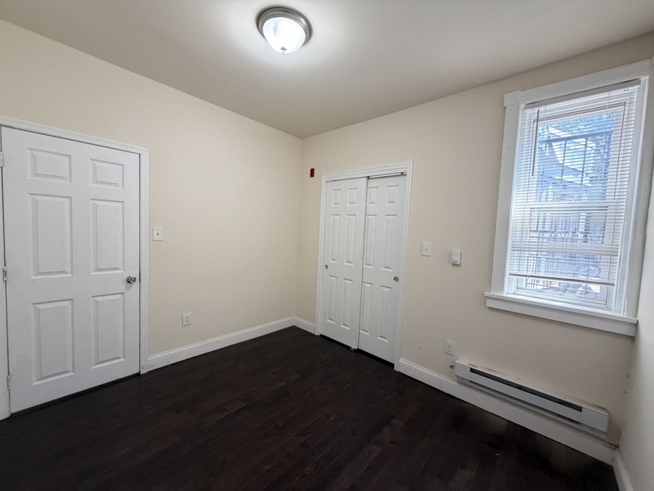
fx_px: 265
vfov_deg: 85.7
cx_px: 327
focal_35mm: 14
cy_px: 246
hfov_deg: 102.1
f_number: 2.2
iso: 320
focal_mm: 2.22
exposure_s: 1/120
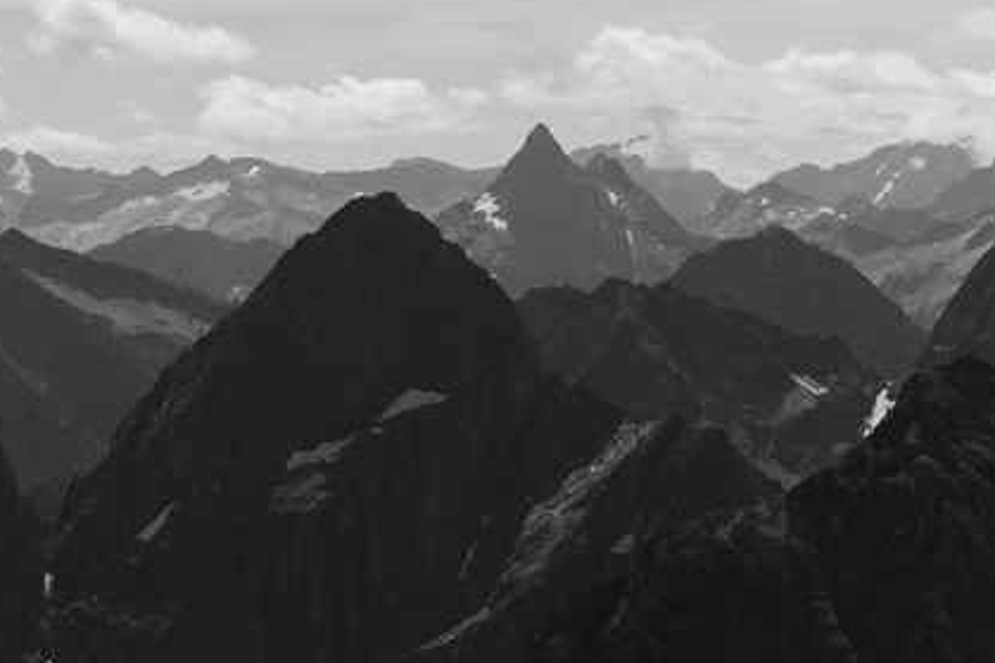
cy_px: 97
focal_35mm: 213
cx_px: 458
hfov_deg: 9.7
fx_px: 5893
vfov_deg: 6.4
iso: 100
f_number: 5
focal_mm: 31
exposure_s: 1/1600
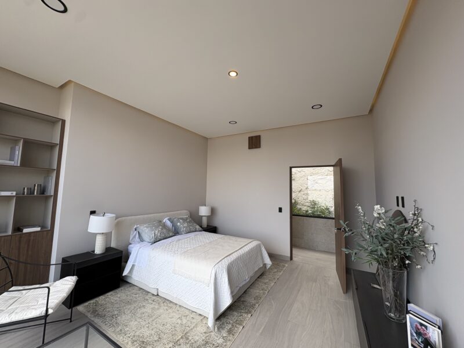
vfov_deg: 85.7
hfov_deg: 102.1
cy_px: 174
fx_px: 188
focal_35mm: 14
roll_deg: -0.7
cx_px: 232
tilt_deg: +6.5
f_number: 2.2
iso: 40
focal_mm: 2.22
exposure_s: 1/160
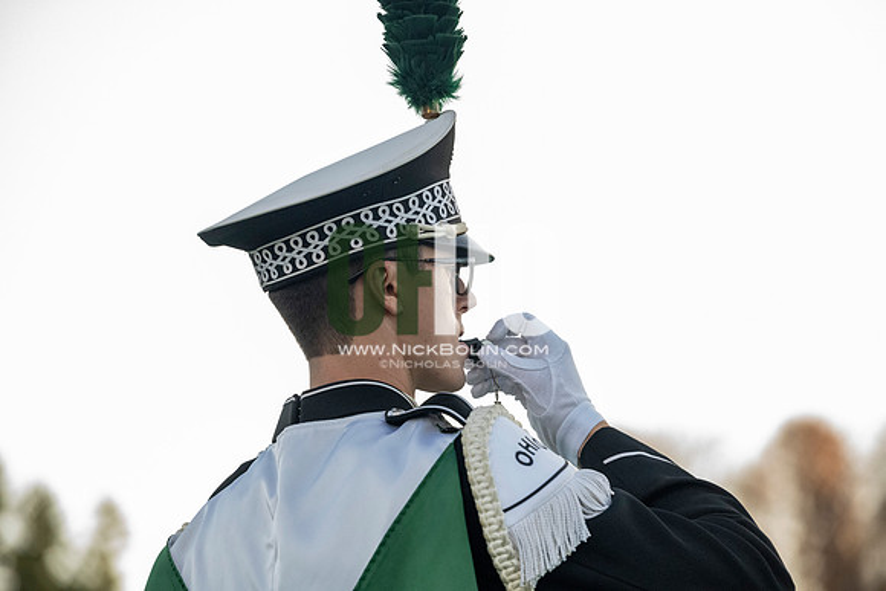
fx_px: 4554
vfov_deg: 7.4
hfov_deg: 11.1
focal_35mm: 185
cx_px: 443
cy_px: 296
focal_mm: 185
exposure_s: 1/2500
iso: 5000
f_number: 4.5
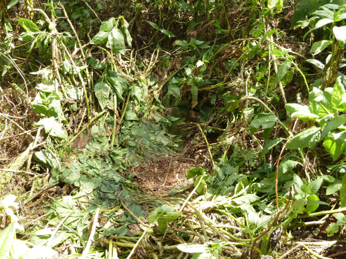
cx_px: 173
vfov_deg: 34.3
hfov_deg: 44.8
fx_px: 420
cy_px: 130
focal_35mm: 42
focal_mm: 6.9
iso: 400
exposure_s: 1/125
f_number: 3.7
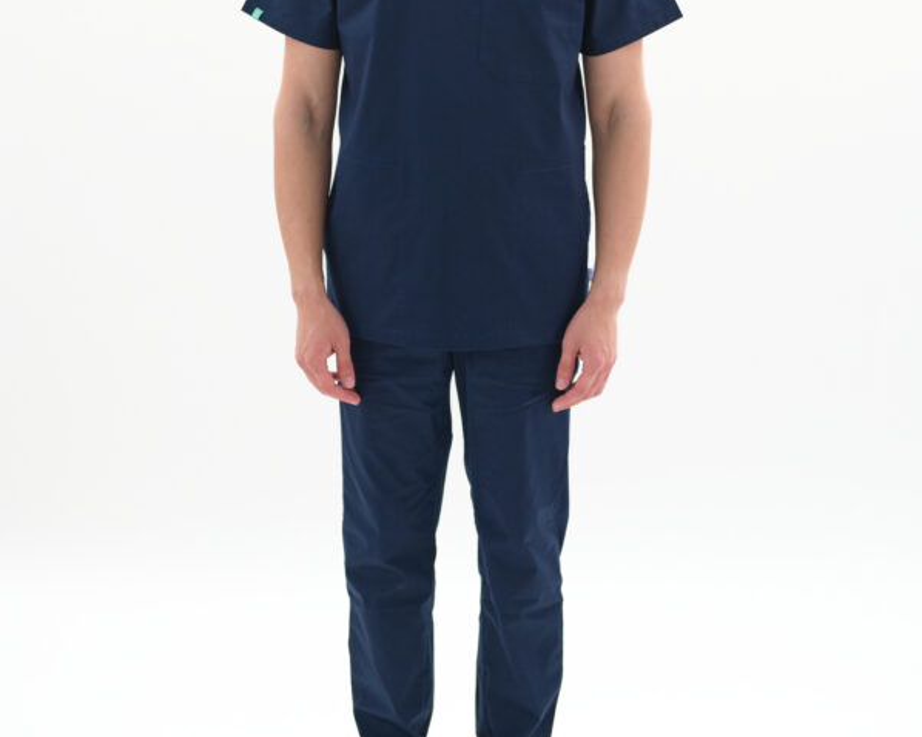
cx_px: 461
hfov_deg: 18.1
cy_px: 259
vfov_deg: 14.5
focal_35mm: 106
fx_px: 2892
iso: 1000
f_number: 3.2
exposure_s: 1/200
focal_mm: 50
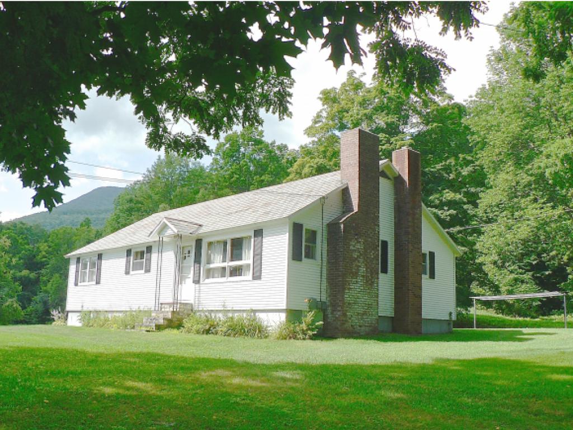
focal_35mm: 36
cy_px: 215
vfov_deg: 39.7
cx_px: 286
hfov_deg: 51.3
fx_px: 596
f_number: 4
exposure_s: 1/320
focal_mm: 6
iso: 80
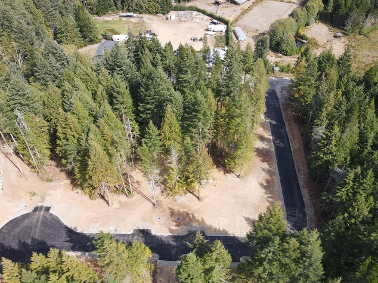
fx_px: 306
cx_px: 198
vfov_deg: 49.6
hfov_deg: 63.4
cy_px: 162
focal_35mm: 28
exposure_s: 1/20
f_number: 2.8
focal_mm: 4.5
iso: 100
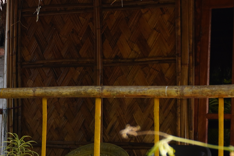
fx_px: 936
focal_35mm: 144
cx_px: -16
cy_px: 122
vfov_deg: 9.5
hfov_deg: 14.0
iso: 100
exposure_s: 1/160
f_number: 5.6
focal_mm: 30
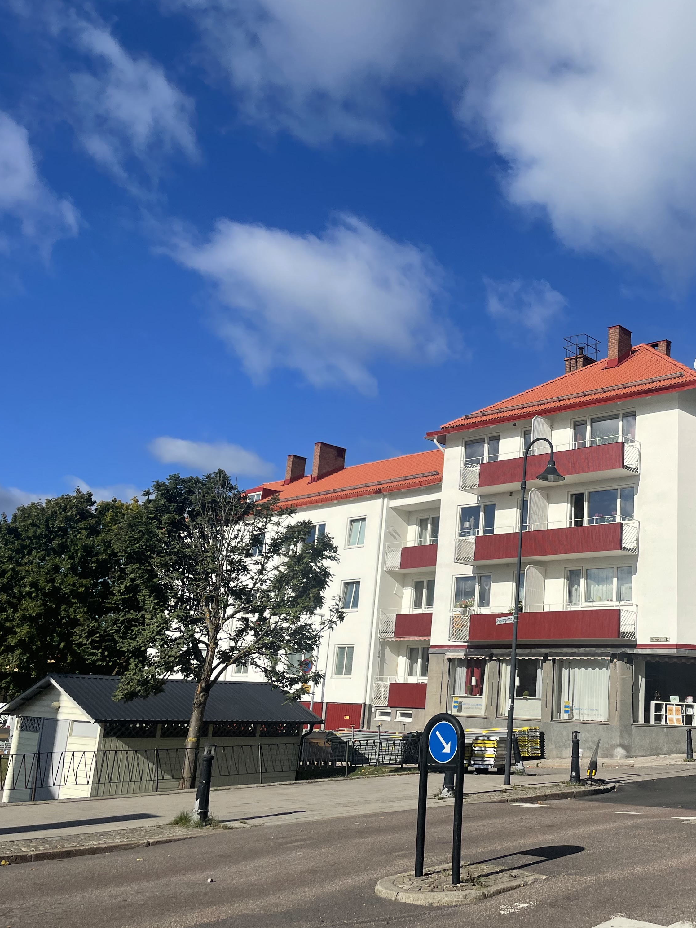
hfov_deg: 38.9
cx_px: 574
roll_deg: -1.6
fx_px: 938
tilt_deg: +14.3
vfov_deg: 52.6
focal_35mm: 35
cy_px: 461
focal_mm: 4.2
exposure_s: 1/5291
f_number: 1.6
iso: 32
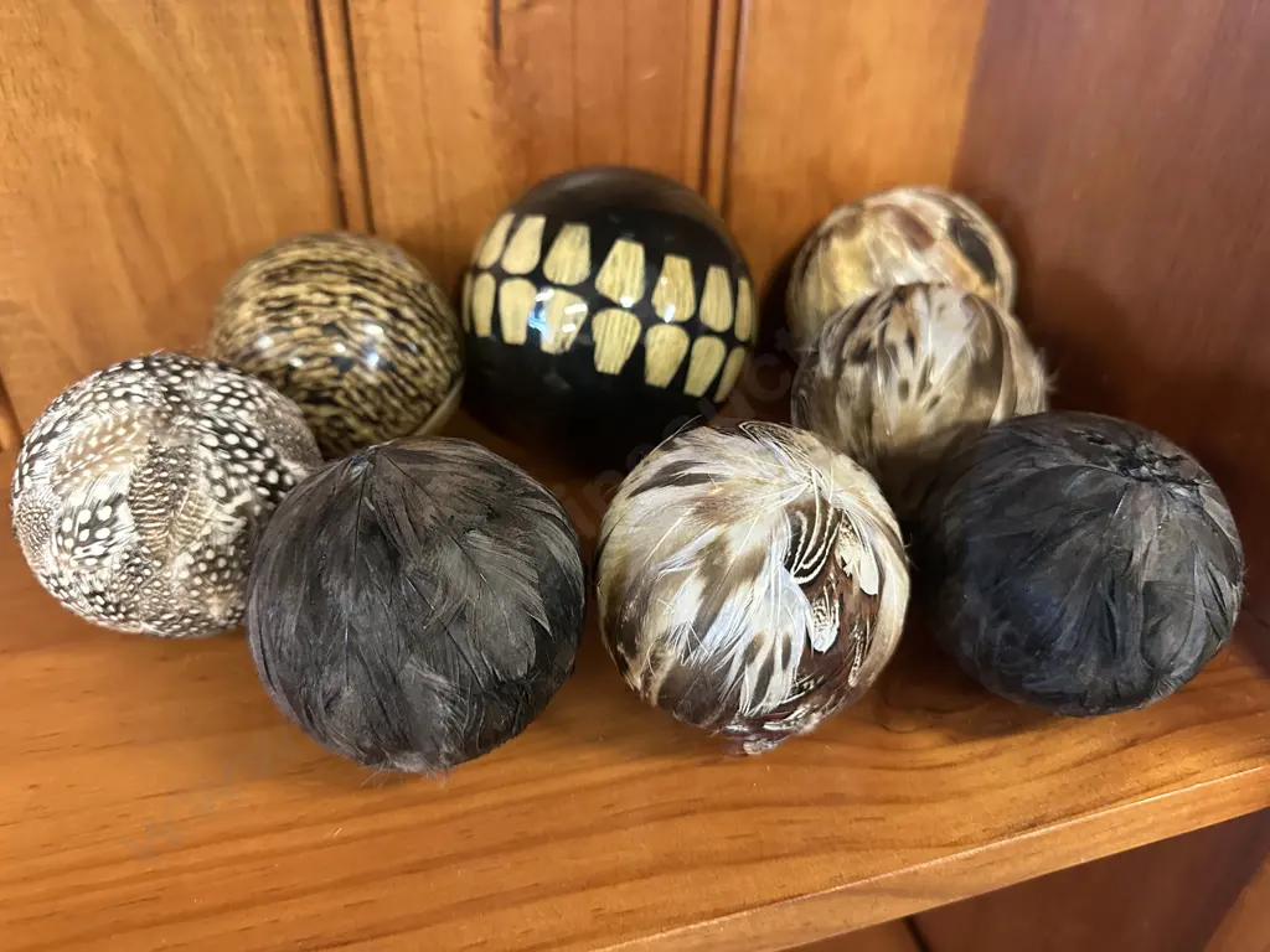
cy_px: 476
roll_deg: -1.0
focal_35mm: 24
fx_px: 881
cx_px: 635
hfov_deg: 71.6
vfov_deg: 56.8
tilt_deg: -33.2
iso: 800
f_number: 1.78
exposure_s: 1/50
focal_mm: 6.86
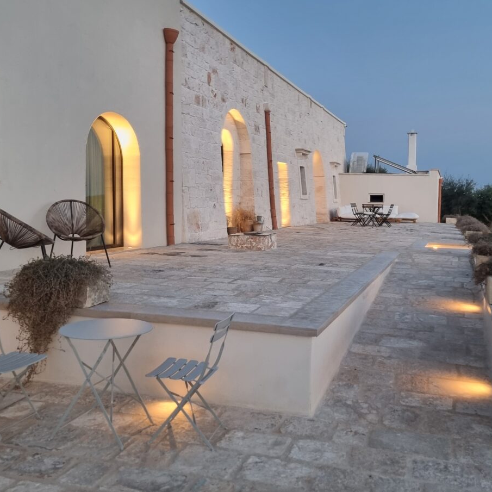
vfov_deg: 46.0
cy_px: 226
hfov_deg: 46.0
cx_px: 271
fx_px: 579
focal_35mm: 36
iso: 200
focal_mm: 6.7
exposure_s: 1/50
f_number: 1.8
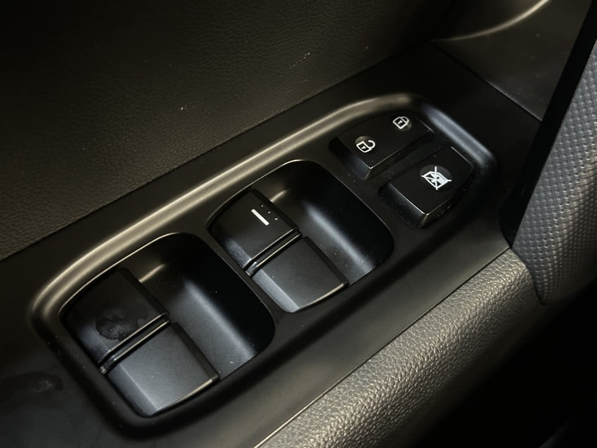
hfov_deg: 39.7
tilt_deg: -48.4
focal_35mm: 48
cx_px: 298
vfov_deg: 30.3
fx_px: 828
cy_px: 224
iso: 1000
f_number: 1.78
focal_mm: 6.86
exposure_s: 1/17
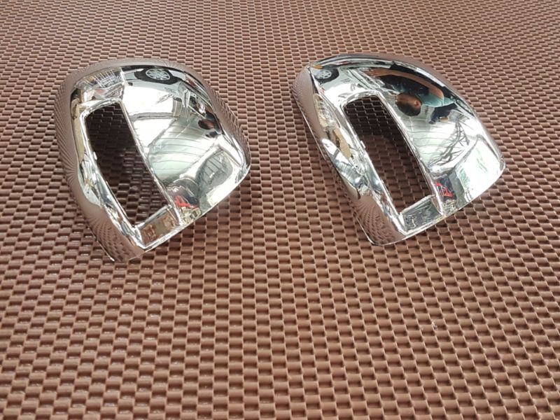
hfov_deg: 67.3
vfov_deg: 53.1
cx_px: 280
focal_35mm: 26
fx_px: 421
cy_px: 210
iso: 200
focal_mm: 4.2
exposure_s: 1/33
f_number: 1.7
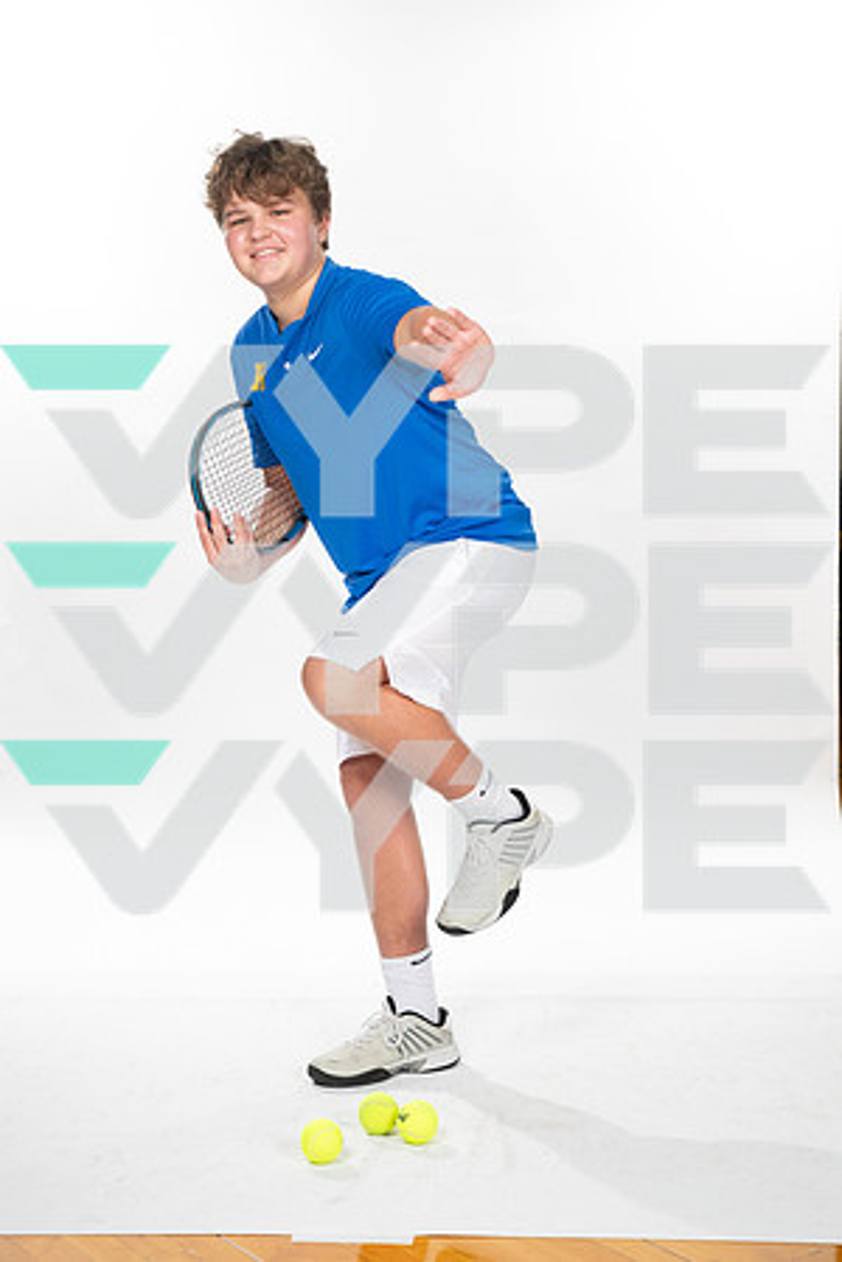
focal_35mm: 52
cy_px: 631
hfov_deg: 26.0
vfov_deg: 38.2
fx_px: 1824
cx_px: 421
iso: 800
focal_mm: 52
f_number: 7.1
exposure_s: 1/320
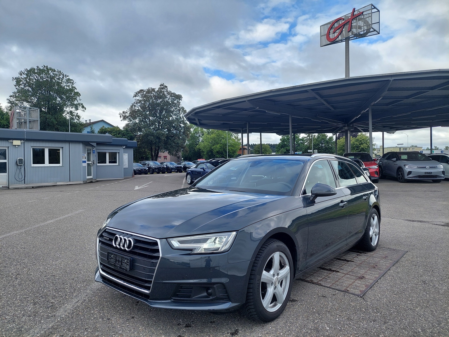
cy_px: 168
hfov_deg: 71.6
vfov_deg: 56.8
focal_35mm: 24
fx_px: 311
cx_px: 224
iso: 40
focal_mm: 5.23
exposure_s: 1/496
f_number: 1.8
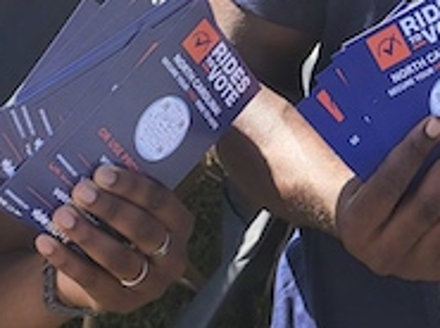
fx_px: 1319
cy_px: -383
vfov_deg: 12.1
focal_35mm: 104
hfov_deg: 18.8
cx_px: 328
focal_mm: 5
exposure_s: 1/880
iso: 40
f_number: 1.8
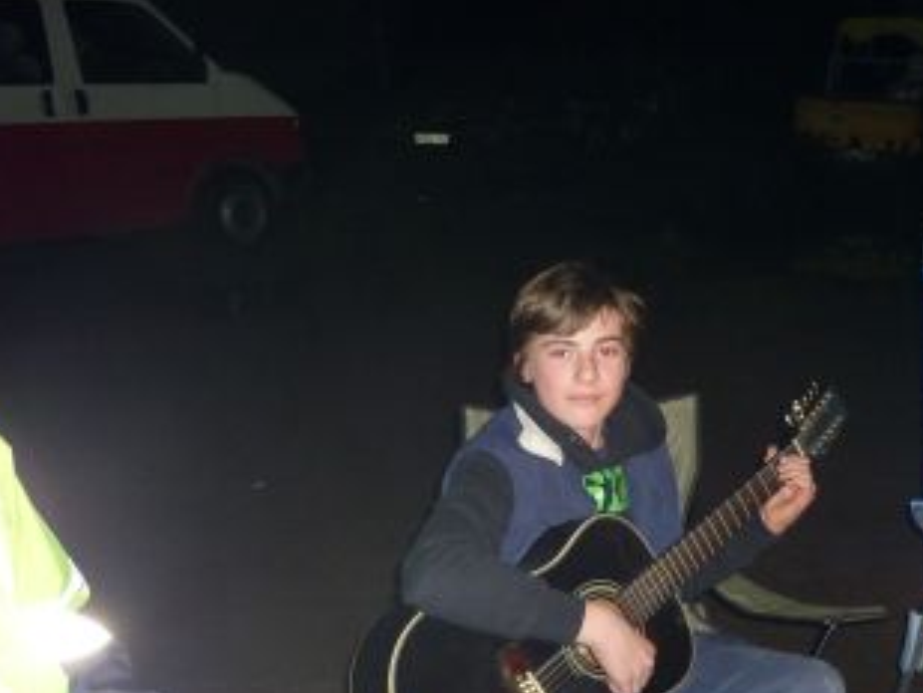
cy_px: 475
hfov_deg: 39.3
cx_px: 588
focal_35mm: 48
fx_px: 1280
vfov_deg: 30.0
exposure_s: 1/30
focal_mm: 5.5
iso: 250
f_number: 2.8
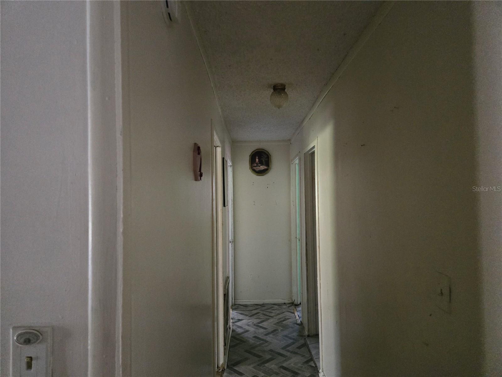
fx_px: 334
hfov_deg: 73.9
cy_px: 188
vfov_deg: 58.9
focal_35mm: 23
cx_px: 251
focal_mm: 5.4
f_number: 1.8
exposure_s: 1/60
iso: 1600
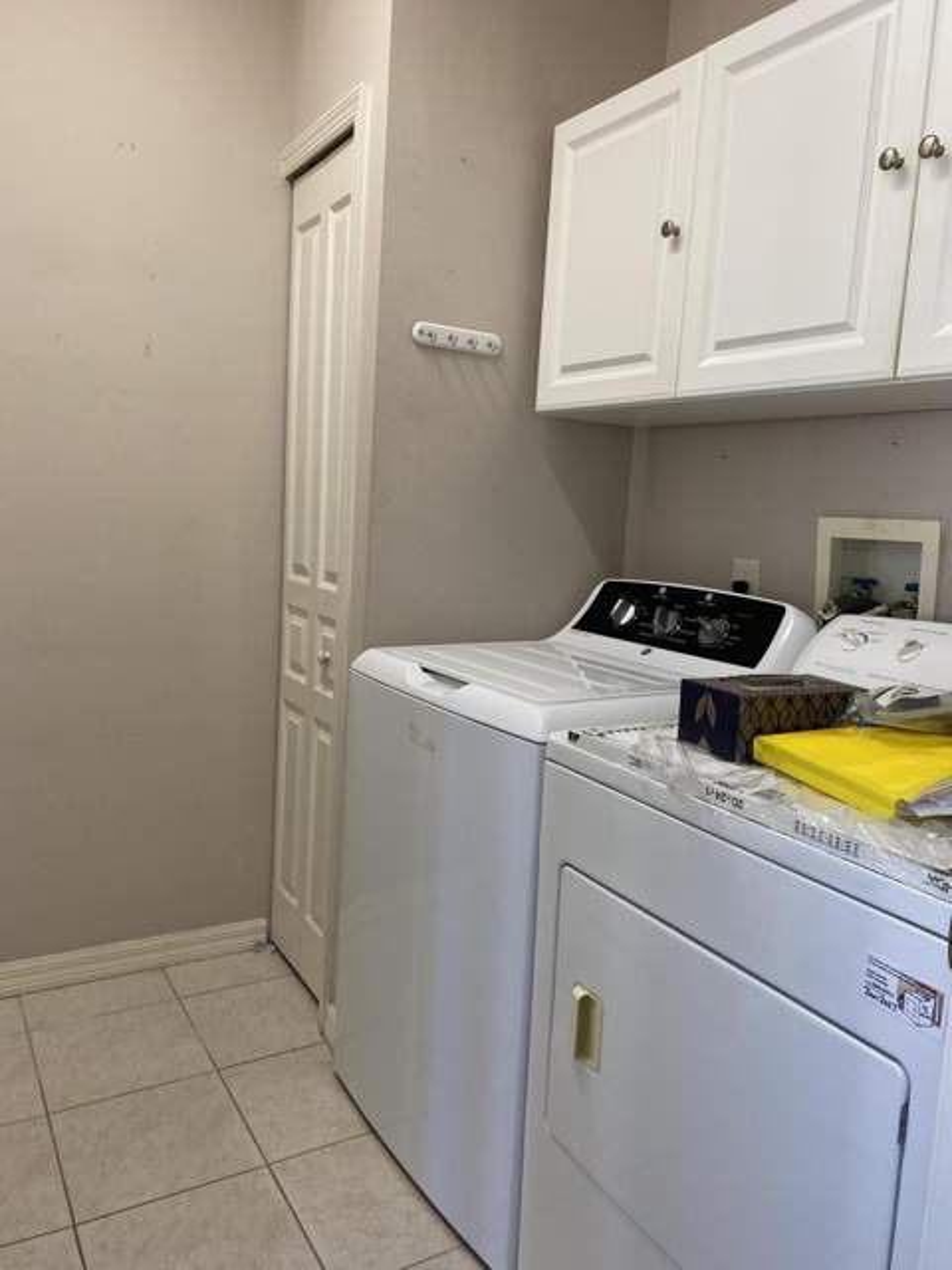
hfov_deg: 53.1
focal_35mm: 26
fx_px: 953
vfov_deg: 67.3
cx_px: 476
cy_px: 635
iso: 64
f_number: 1.8
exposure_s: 1/60
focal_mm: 4.25
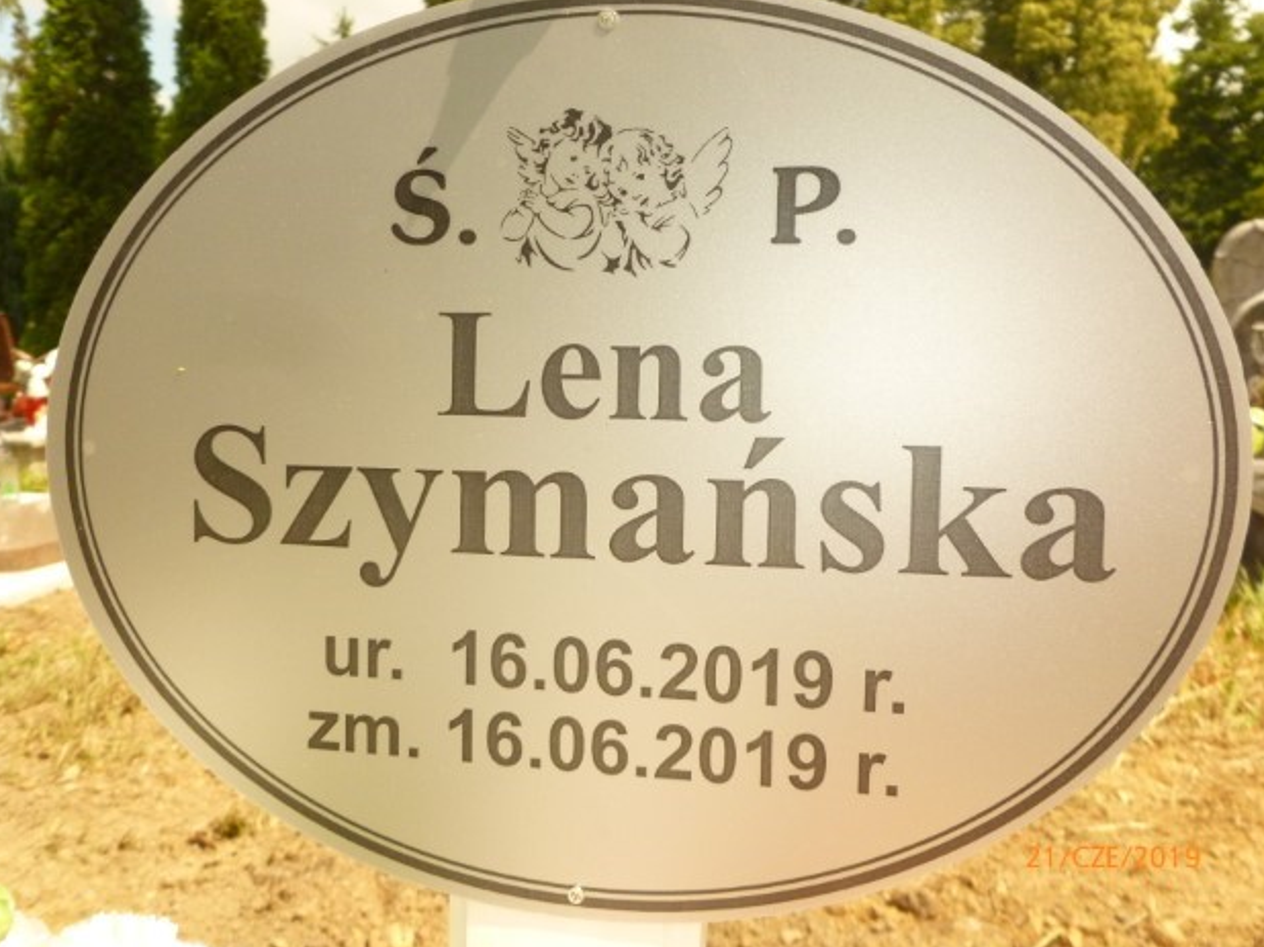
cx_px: 630
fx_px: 1059
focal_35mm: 29
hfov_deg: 61.7
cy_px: 464
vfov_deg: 48.2
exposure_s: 1/160
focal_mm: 5
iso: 200
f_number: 10
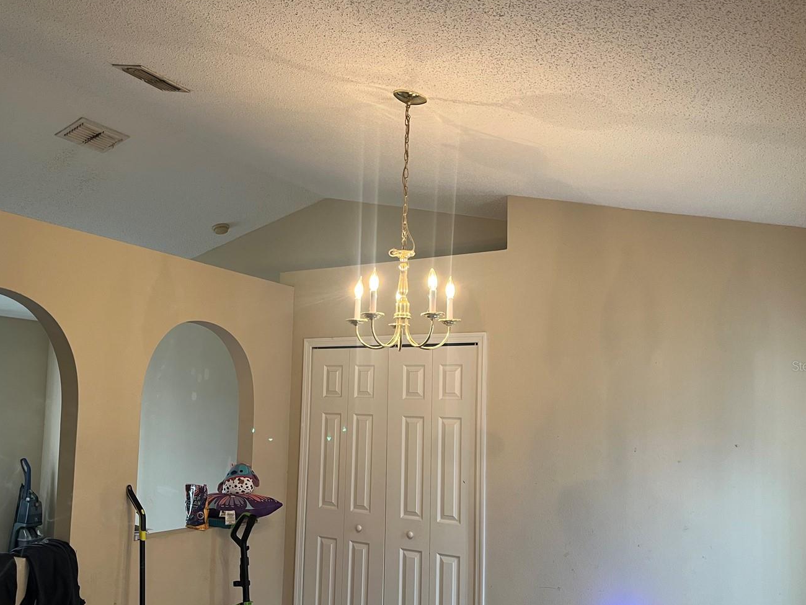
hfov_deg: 56.7
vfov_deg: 43.9
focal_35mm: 32
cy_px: 365
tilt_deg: +4.1
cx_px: 355
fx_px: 745
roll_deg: -1.4
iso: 100
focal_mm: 5.1
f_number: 1.6
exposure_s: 1/60
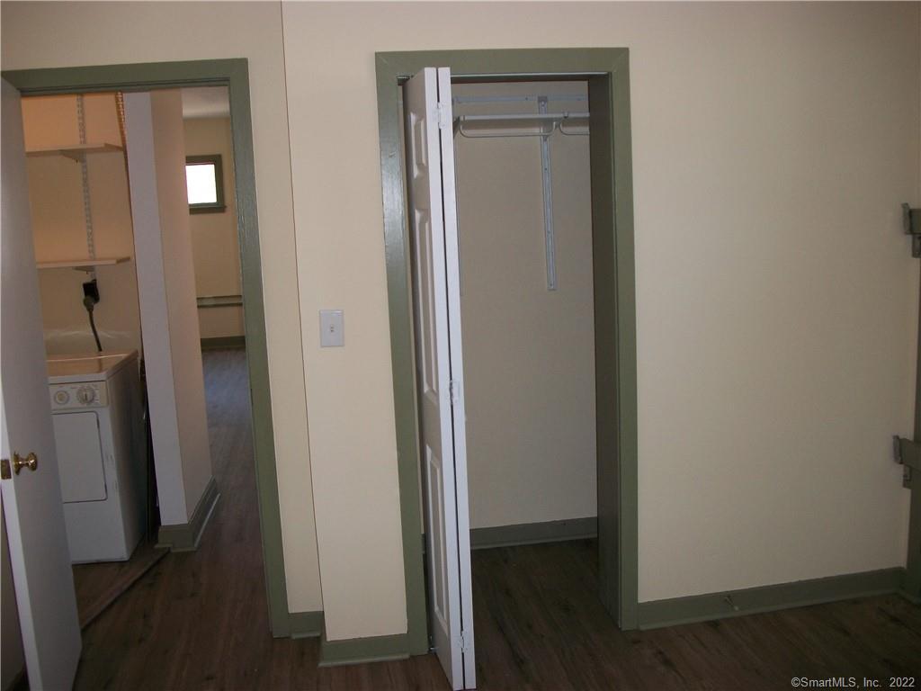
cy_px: 346
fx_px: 851
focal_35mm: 32
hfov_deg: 56.8
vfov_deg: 44.2
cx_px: 460
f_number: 2.9
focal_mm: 5.7
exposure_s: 1/30
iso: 80
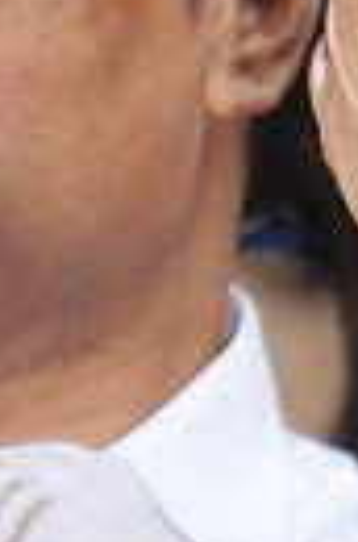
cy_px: -901
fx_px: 13930
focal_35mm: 929
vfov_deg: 2.2
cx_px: 991
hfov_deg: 1.5
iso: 1250
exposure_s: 1/125
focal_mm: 105
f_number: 11
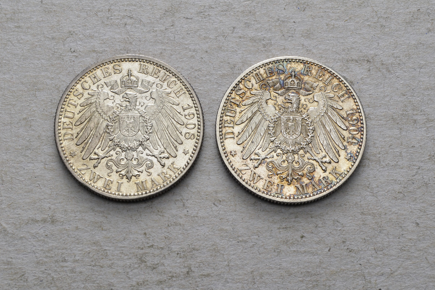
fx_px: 1009
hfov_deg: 24.3
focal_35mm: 84
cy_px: 145
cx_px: 215
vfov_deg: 16.4
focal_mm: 55
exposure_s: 1/250
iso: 400
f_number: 14
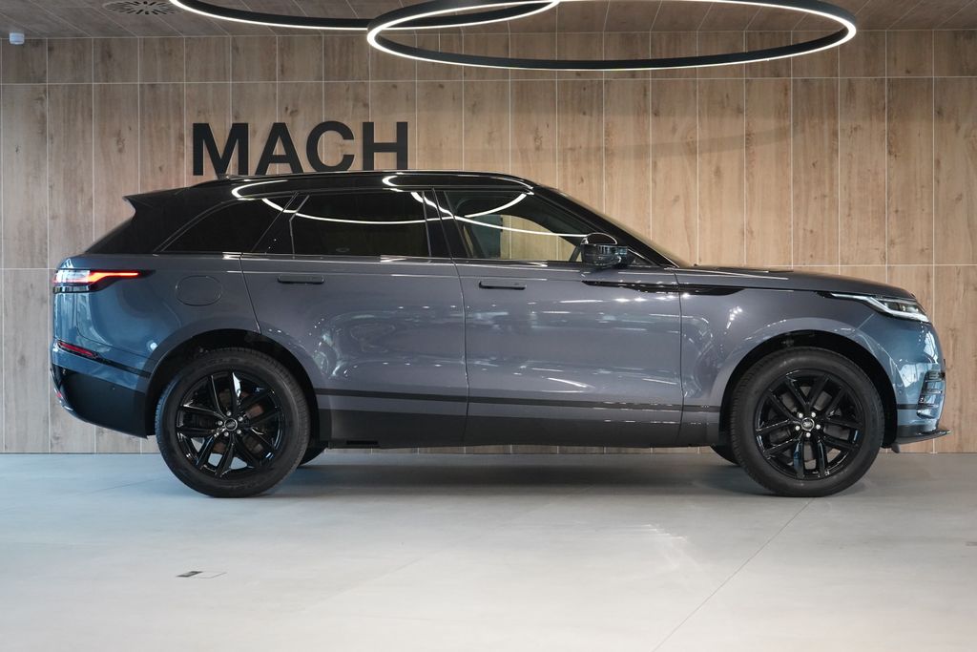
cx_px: 488
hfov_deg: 31.9
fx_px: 1710
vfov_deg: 21.6
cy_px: 326
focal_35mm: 63
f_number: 5.6
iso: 8000
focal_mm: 63
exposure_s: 1/160
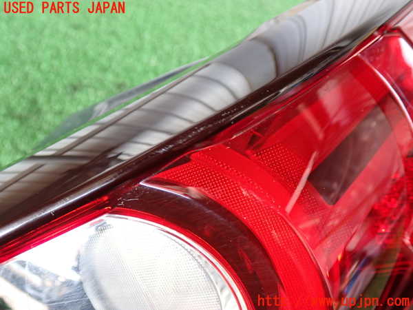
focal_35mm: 38
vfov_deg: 37.7
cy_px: 155
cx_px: 206
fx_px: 453
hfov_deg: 49.0
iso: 400
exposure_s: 1/40
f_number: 2.7
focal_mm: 6.83
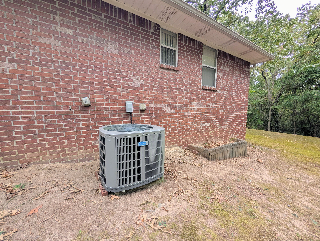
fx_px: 111
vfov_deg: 94.6
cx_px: 160
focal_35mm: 12
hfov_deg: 110.5
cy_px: 120
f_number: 1.7
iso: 30
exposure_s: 1/93.9
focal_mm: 2.02
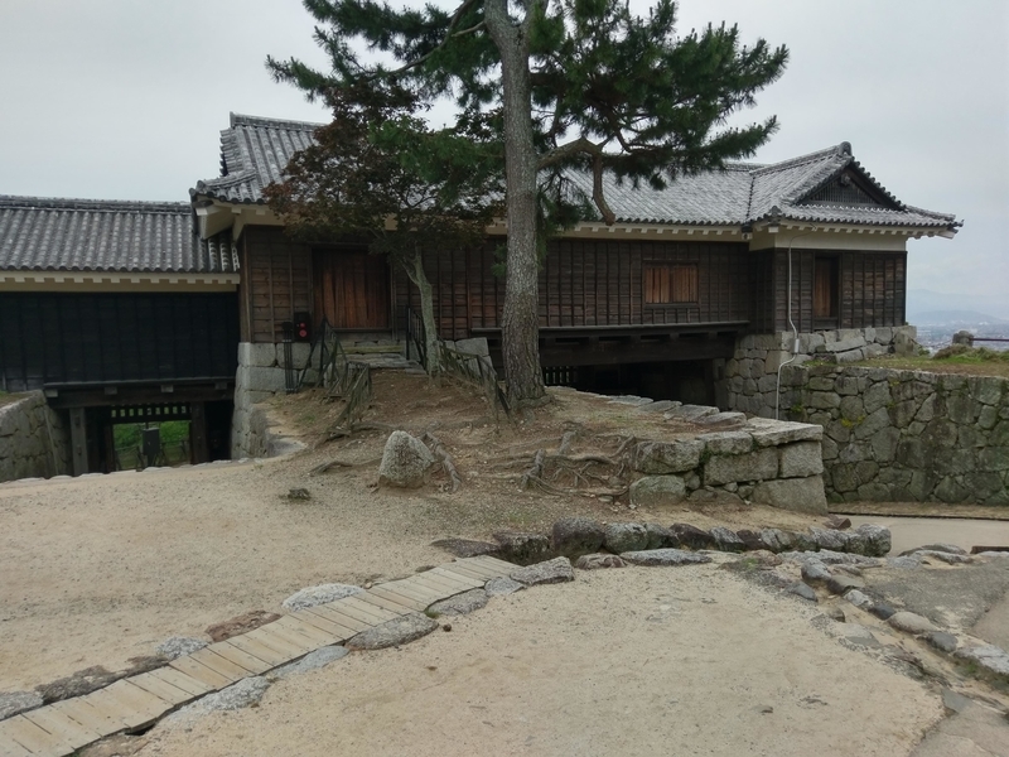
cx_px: 504
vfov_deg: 53.1
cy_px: 378
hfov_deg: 67.3
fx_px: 758
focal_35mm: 26
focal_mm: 4.58
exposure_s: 1/2595
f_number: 1.8
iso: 100
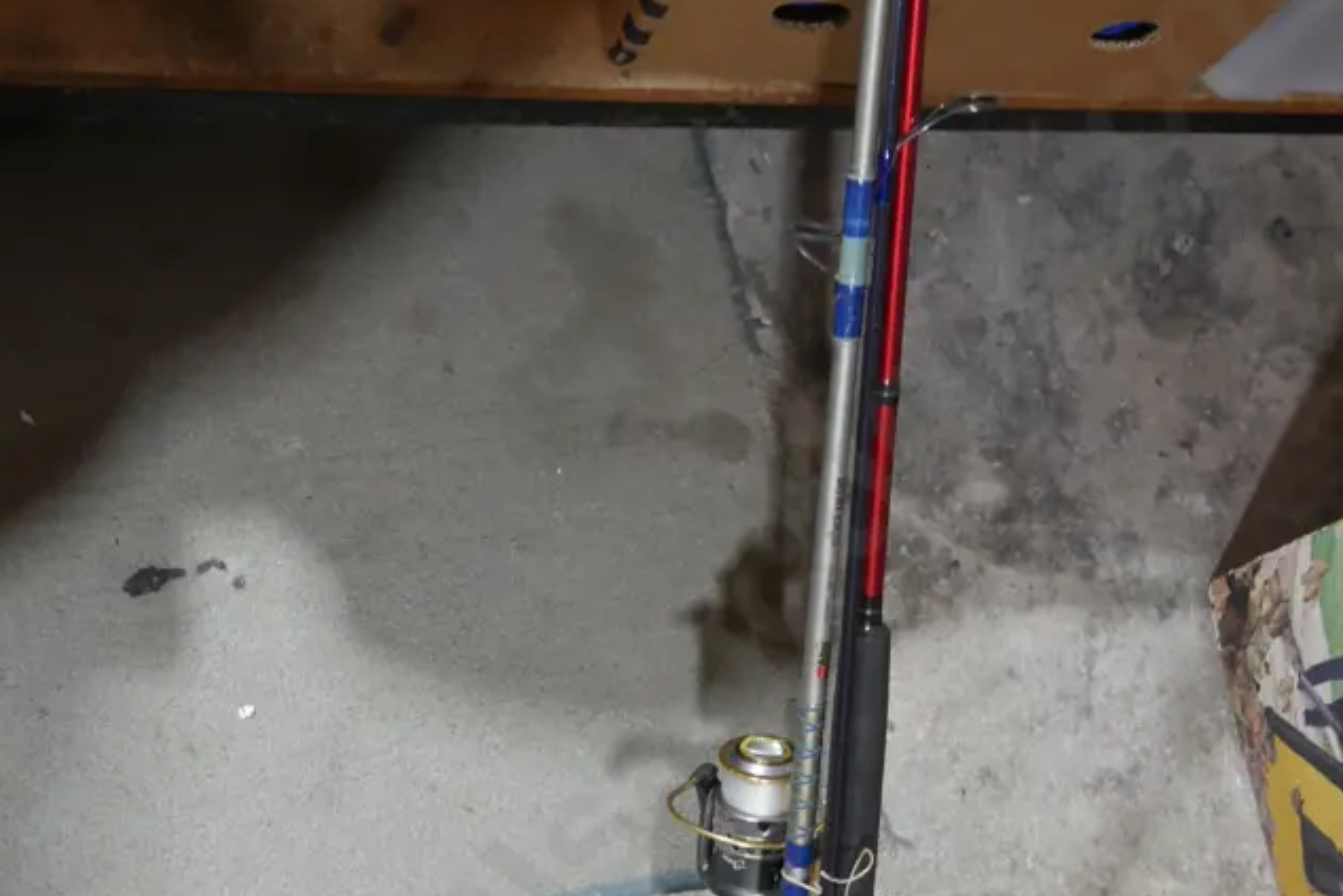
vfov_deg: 23.6
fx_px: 2127
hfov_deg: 35.0
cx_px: 730
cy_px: 661
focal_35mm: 57
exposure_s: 1/60
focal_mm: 17
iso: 800
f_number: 4
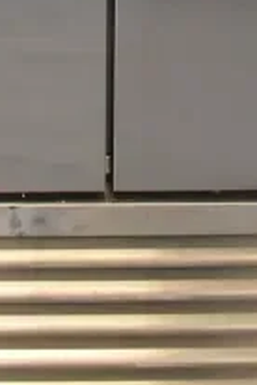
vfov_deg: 13.0
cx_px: 114
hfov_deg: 9.9
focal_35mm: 139
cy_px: -365
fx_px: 1491
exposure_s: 1/200
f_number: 7.1
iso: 6400
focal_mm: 21
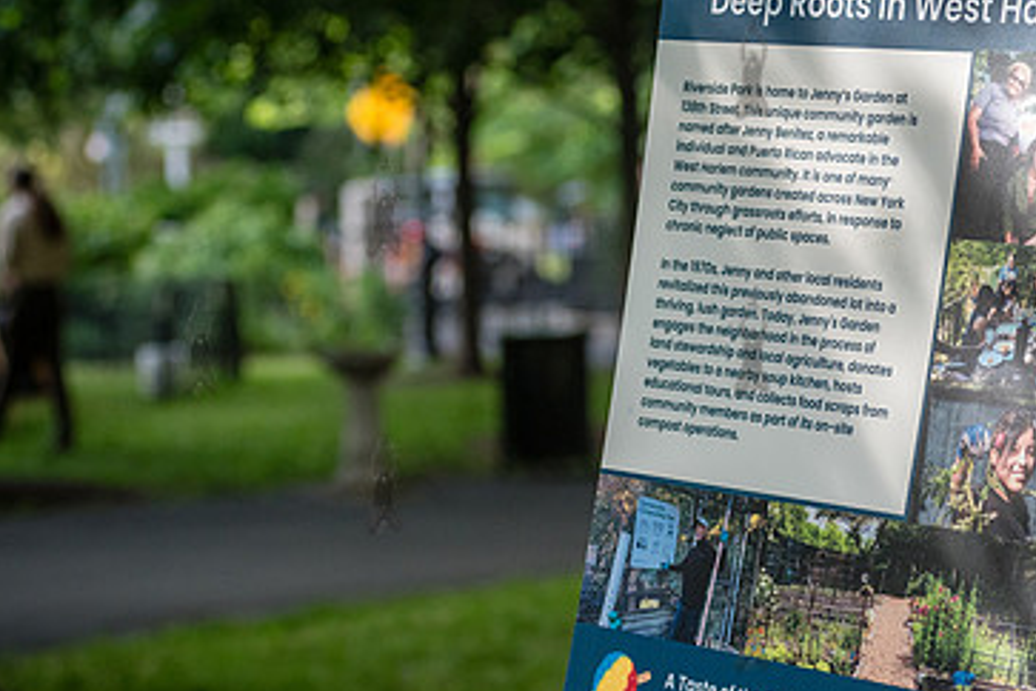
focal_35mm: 128
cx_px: 751
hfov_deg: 15.9
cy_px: 344
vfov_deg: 10.7
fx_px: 3683
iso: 1000
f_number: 4
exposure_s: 1/2500
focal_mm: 80
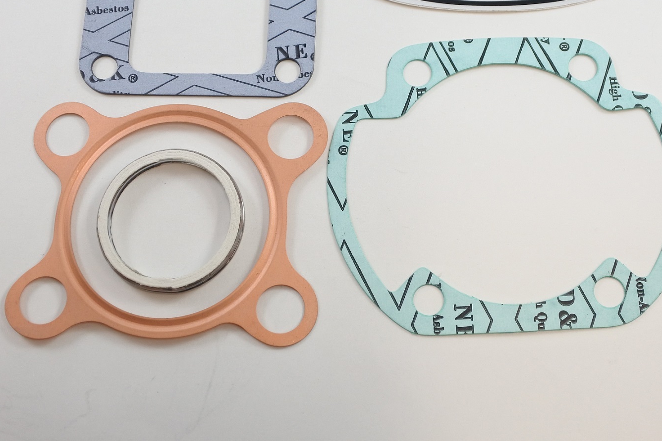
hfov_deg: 40.3
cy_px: 143
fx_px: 901
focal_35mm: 49
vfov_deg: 27.3
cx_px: 358
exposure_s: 1/125
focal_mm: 13.1
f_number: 4
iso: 400
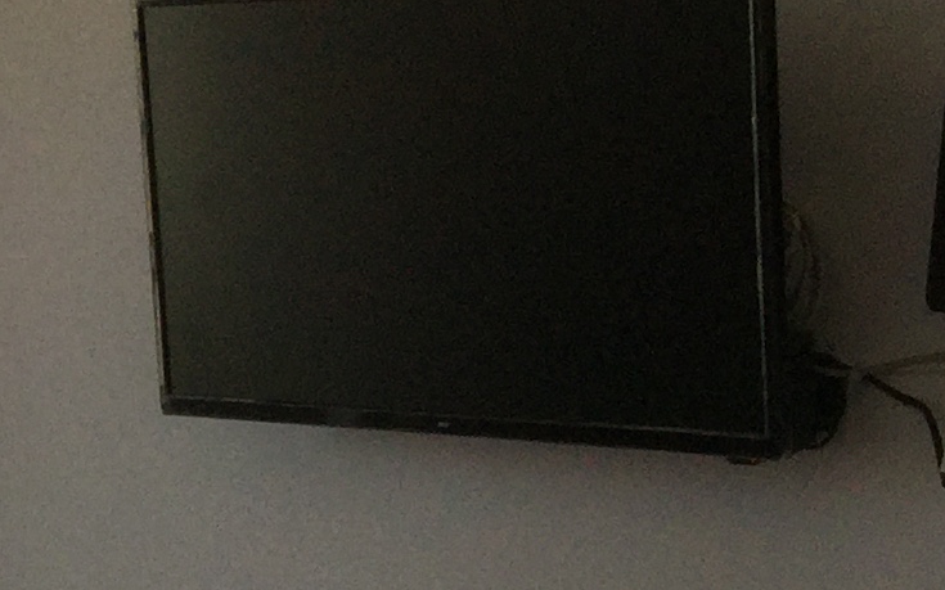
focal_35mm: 146
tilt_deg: -7.5
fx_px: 3759
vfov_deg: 8.8
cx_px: -699
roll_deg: -4.0
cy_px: 766
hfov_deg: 13.1
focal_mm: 3.3
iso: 25
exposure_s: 1/166
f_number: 2.4
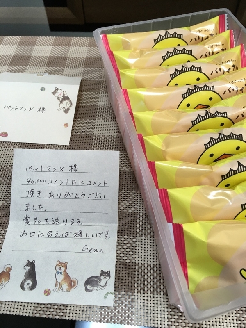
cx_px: 123
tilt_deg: -55.8
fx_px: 275
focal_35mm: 29
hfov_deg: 48.2
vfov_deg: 61.7
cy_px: 164
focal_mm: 4.15
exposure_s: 1/40
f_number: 2.2
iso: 25
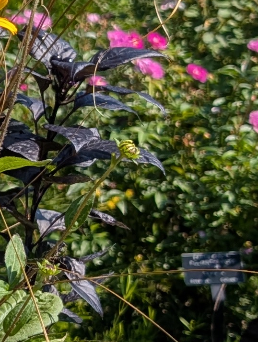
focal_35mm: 137
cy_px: 151
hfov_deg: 10.1
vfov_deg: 14.4
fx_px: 1359
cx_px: -234
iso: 19
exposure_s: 1/810
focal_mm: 6.9
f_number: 1.68
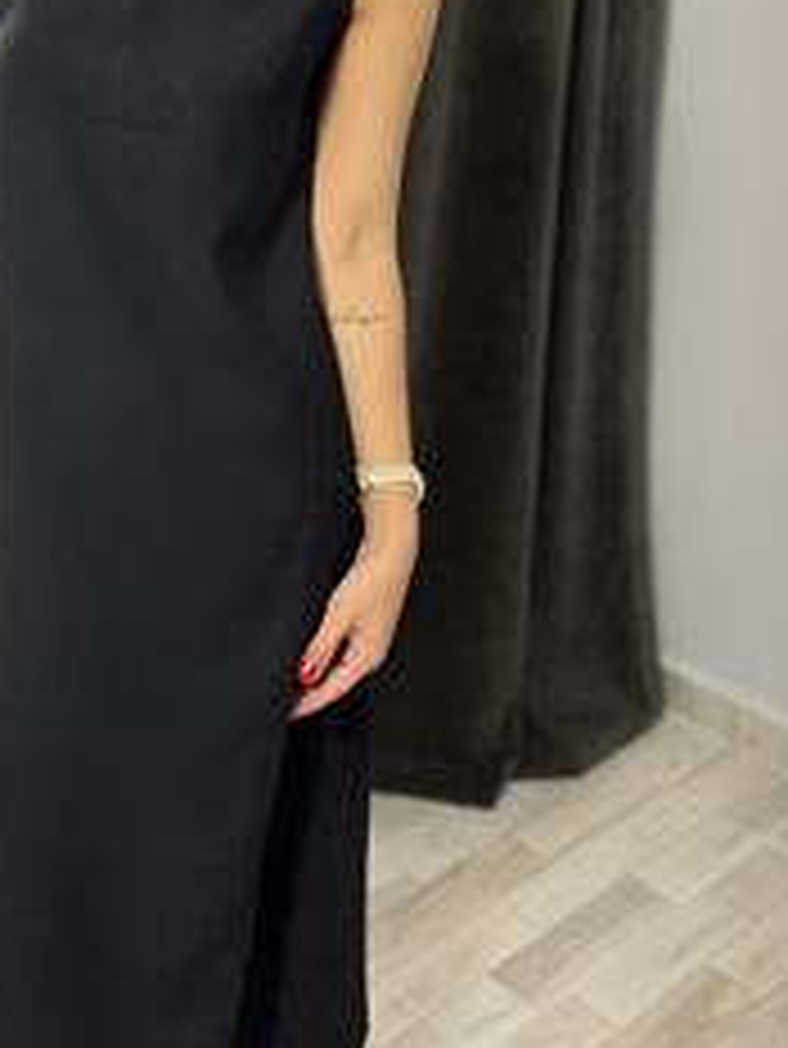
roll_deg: -1.4
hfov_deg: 31.1
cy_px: 218
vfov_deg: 39.7
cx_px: 207
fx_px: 1395
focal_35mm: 46
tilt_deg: -12.0
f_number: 1.5
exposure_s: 1/100
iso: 64
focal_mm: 5.7
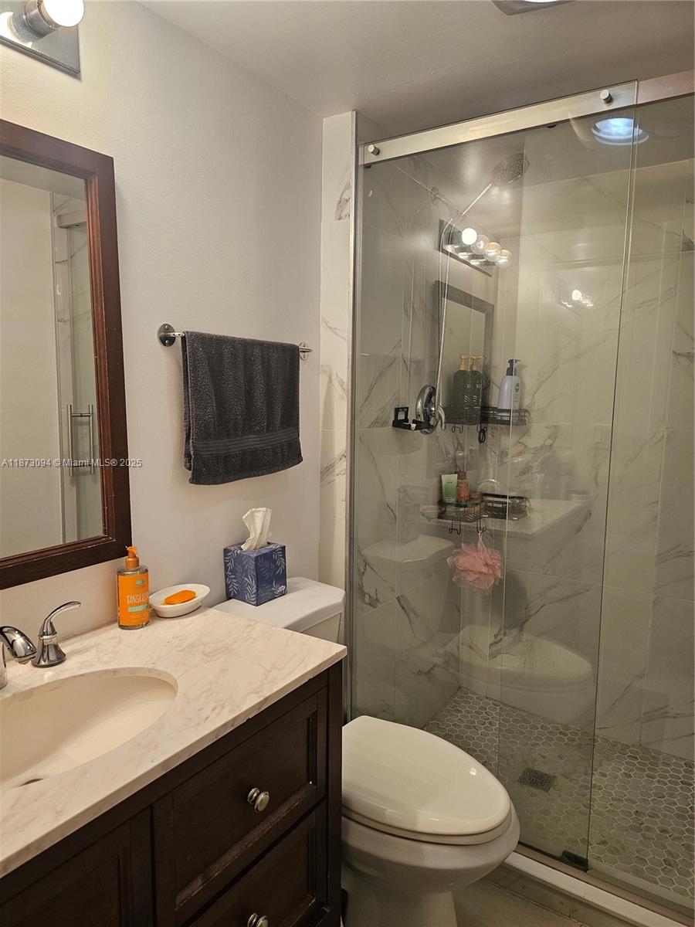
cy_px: 464
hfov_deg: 58.9
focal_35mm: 23
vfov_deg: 73.9
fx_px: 616
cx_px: 348
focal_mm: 6.3
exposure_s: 1/120
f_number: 1.7
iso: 160
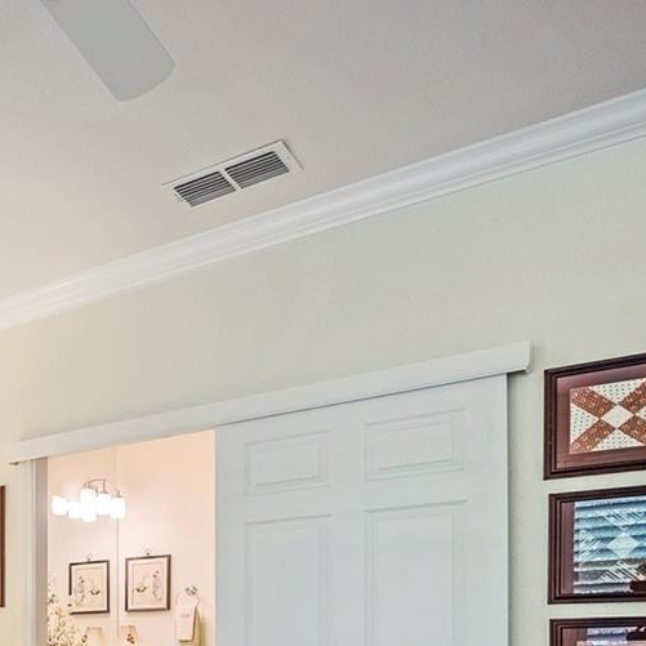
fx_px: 802
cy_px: 665
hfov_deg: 31.5
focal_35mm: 38
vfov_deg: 38.3
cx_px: -231
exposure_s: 1/2500
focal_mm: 14
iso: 1600
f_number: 3.5
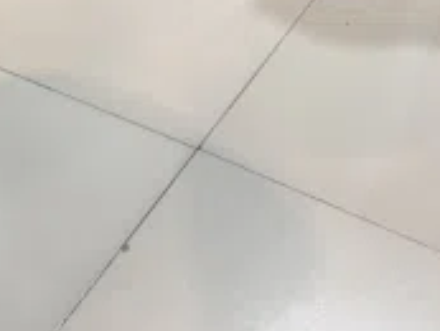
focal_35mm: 96
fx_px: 1221
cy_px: -219
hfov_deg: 20.3
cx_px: 305
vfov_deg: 14.1
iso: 64
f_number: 1.5
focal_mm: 5.7
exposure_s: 1/100
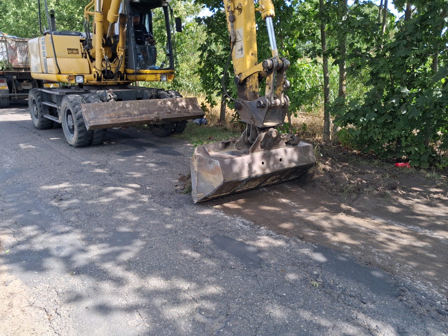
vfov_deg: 51.4
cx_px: 224
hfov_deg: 65.3
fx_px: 349
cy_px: 168
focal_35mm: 27
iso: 20
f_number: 1.8
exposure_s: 1/186
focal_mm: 4
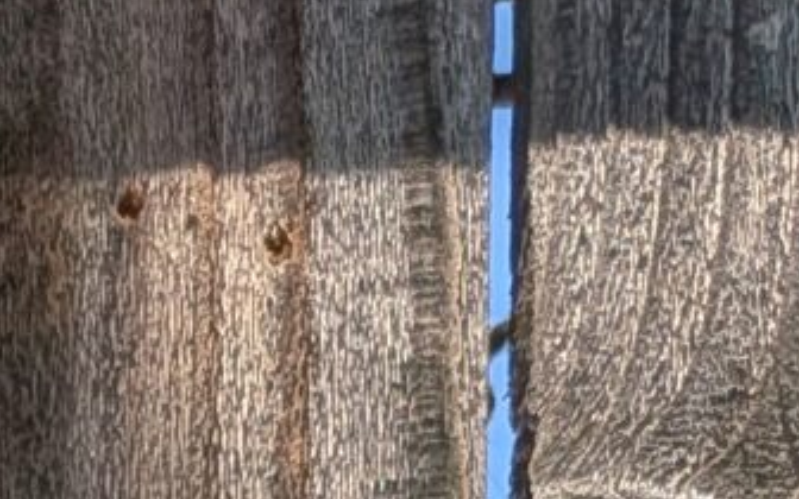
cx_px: -992
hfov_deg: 9.8
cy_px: 2595
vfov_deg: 5.2
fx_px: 4224
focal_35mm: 194
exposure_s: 1/1433
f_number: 1.7
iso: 28
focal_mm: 4.53
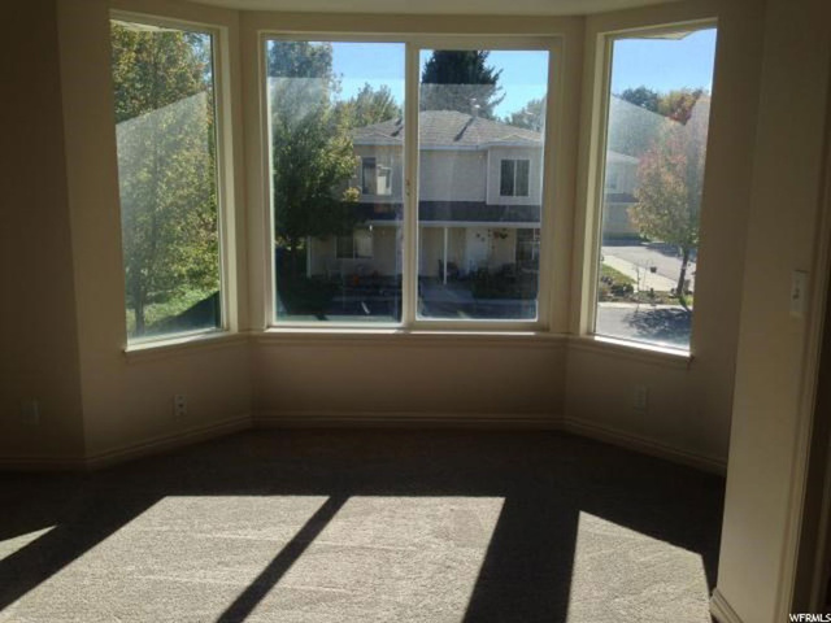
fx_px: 792
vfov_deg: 42.9
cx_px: 416
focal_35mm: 33
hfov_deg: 55.4
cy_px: 312
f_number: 2.4
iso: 50
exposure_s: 1/653
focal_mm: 4.12
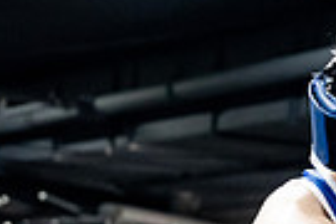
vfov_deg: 4.6
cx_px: 567
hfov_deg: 6.7
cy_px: 265
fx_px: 2809
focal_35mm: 301
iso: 10000
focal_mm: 70
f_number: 2.8
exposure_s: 1/1000
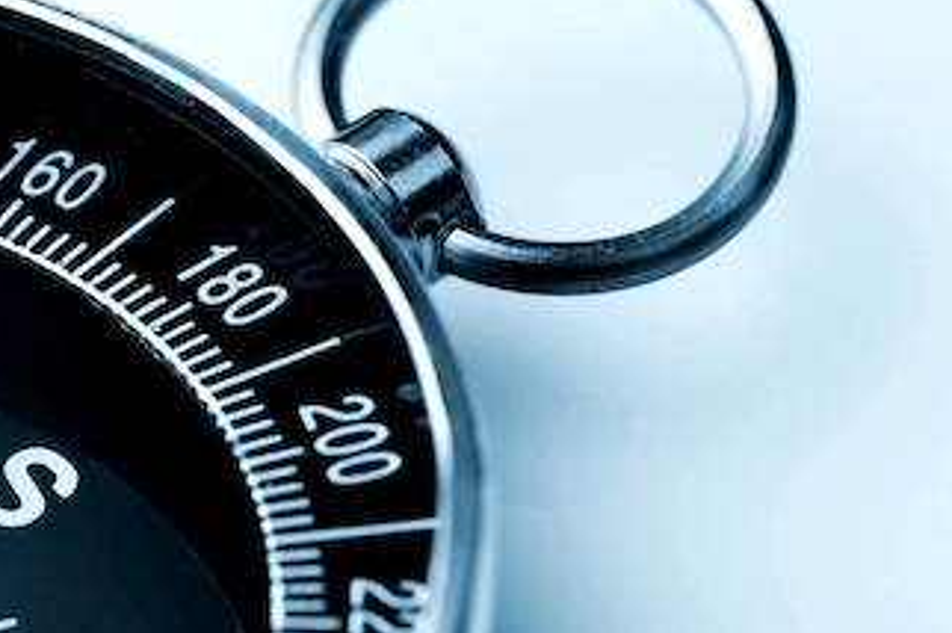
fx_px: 4332
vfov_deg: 8.3
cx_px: 80
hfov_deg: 12.4
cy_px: 472
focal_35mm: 164
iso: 100
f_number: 5.6
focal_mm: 55
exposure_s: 1/2.5
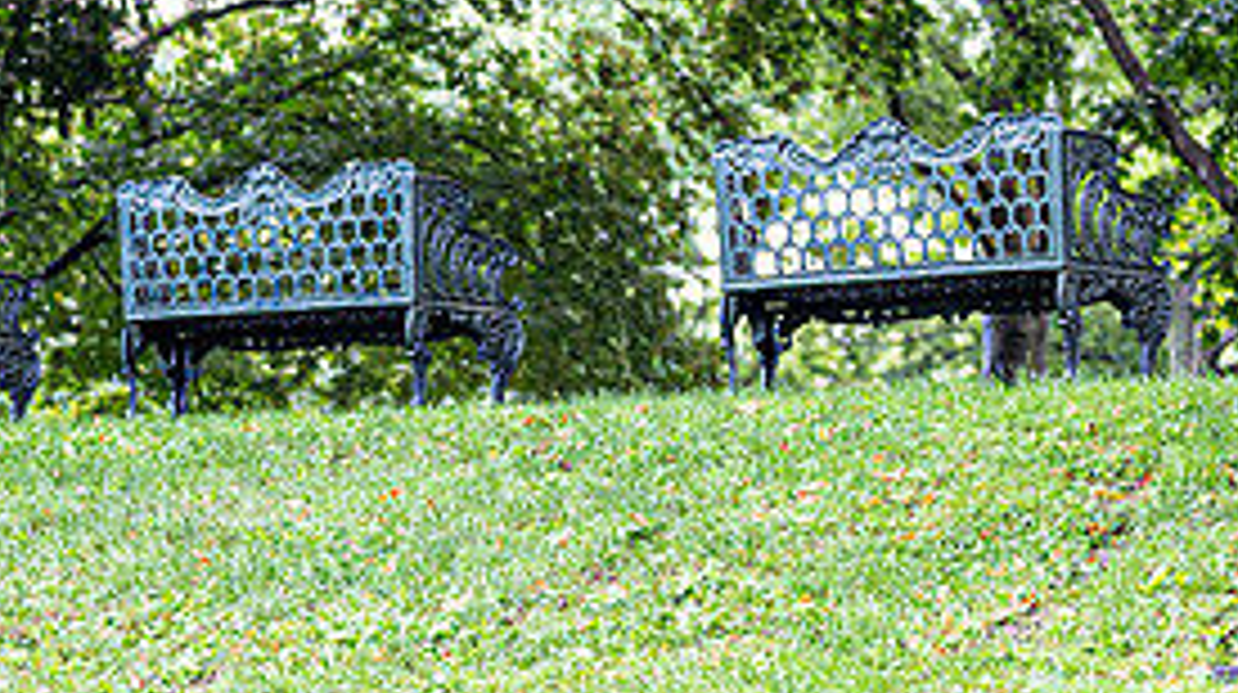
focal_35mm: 156
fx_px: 5116
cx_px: 629
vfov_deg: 7.8
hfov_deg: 13.8
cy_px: 323
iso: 250
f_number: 2.8
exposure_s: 1/15
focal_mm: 70
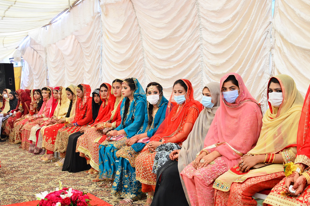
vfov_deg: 28.2
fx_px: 409
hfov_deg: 41.4
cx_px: 178
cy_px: 112
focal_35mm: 48
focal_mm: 27
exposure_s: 1/125
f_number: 5.6
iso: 400
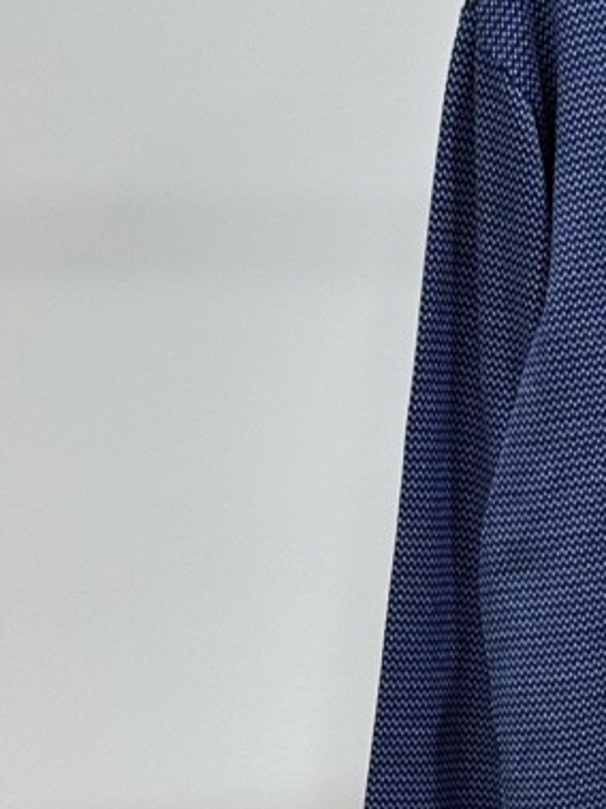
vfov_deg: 18.1
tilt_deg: -9.0
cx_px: 964
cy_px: 631
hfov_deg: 12.8
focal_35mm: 108
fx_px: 2522
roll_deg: -0.8
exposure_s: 1/100
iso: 64
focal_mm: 6.86
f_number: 1.78
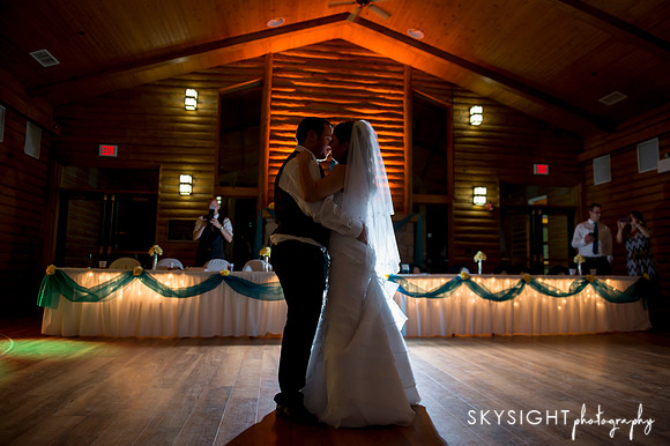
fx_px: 462
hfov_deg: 71.9
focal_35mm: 25
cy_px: 219
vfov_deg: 51.5
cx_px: 343
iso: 1000
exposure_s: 1/40
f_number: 2.8
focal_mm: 24
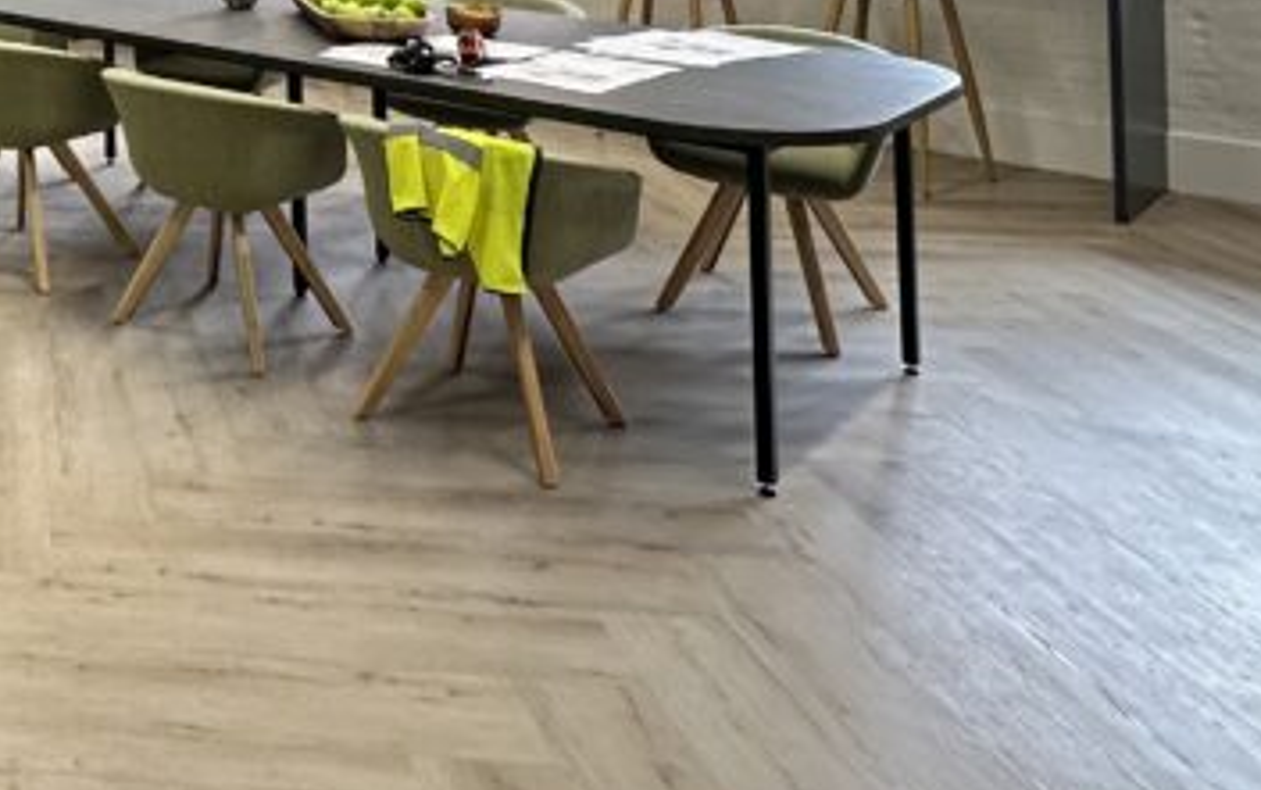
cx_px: -236
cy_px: -247
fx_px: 1478
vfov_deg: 25.6
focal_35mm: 43
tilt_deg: +1.4
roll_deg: +1.4
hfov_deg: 36.3
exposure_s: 1/50
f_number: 2.2
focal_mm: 2.22
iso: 160
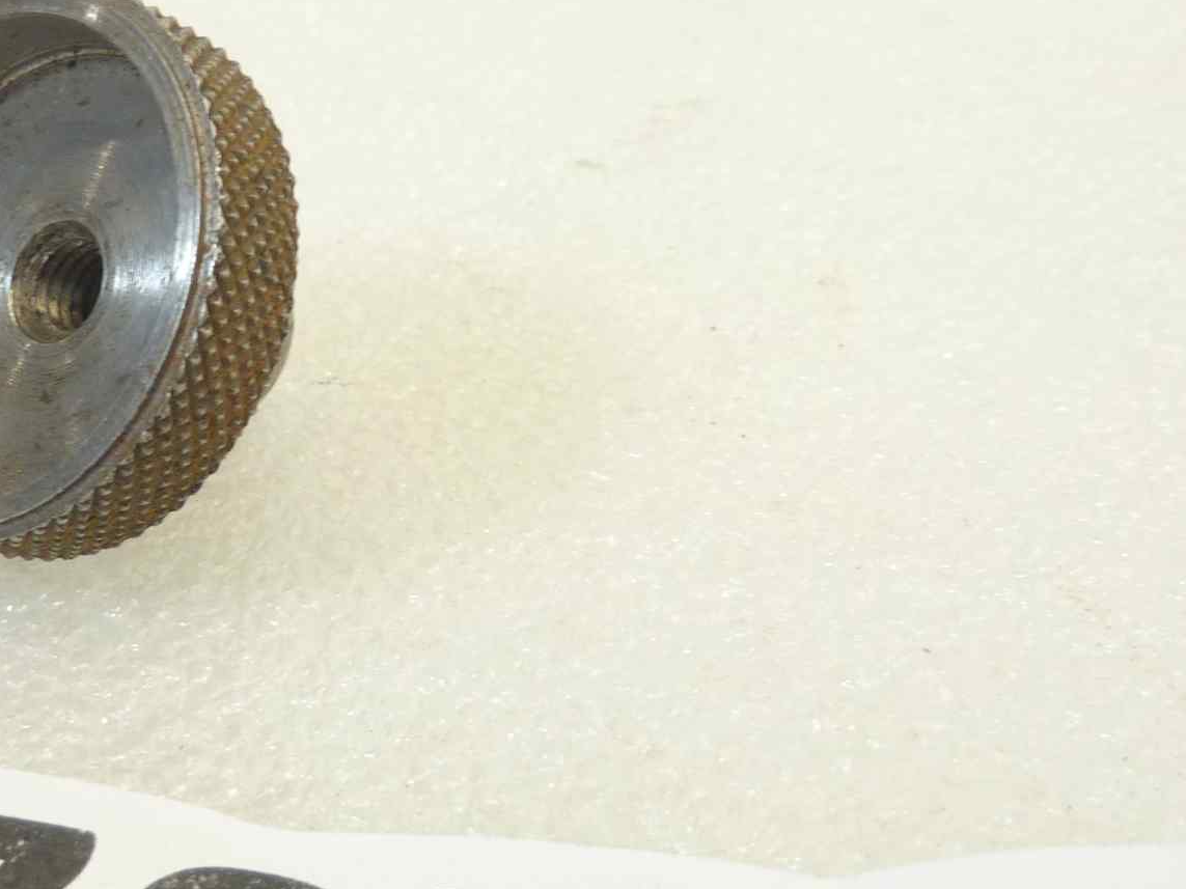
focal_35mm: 56
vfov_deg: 26.1
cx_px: 248
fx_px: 1918
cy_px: 476
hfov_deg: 33.4
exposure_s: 1/25
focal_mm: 4.1
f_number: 3.3
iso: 80
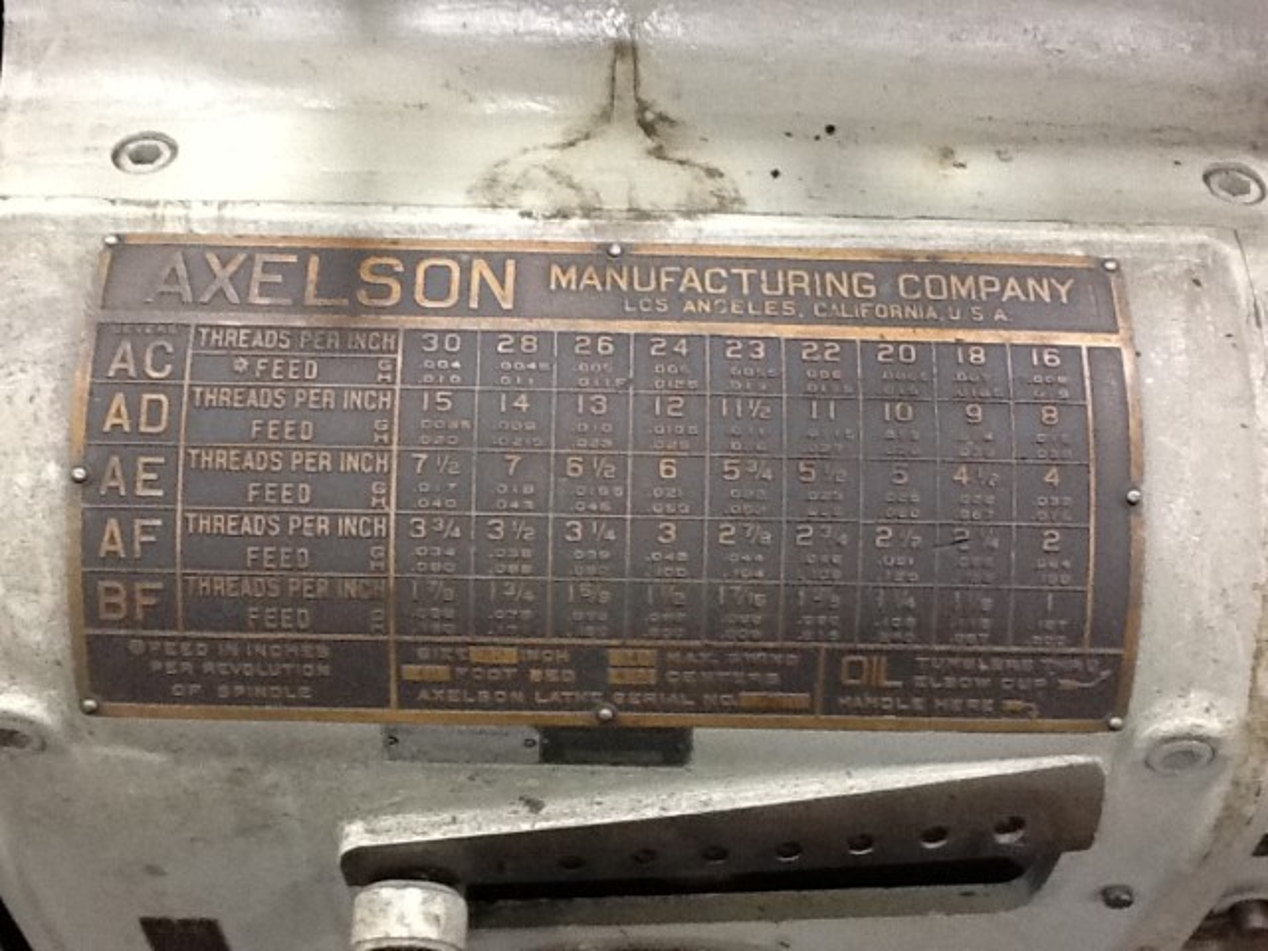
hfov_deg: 42.9
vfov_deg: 32.9
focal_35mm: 44
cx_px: 634
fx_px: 1612
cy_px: 476
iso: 200
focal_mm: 2.03
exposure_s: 1/30
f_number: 2.4
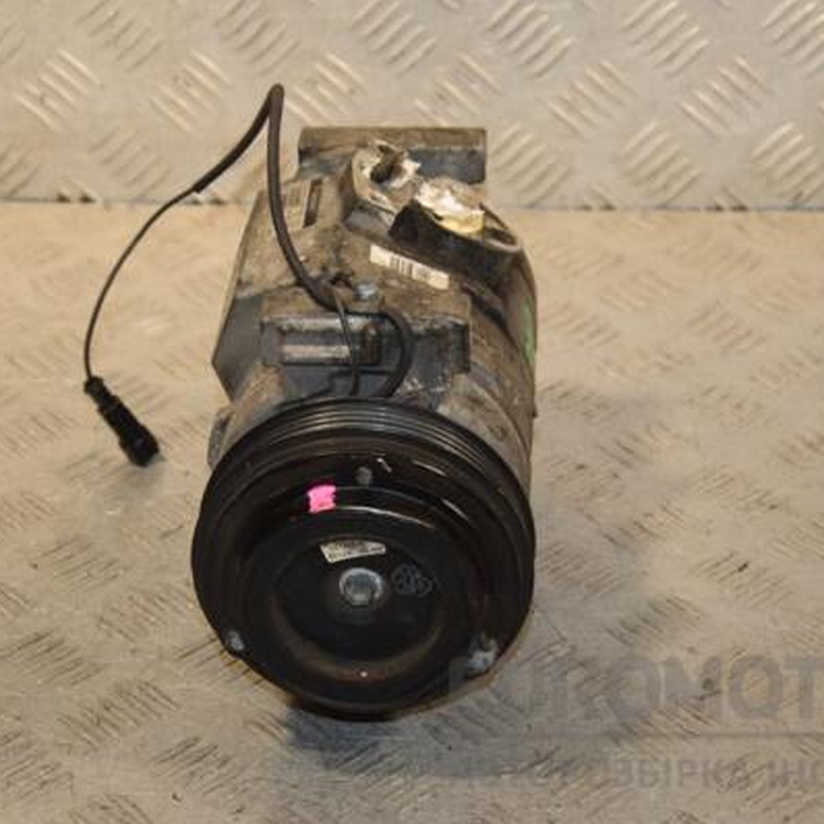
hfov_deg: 17.4
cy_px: 412
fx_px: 2693
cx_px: 410
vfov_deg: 17.4
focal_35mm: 100
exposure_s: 1/200
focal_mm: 52
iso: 800
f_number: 5.6
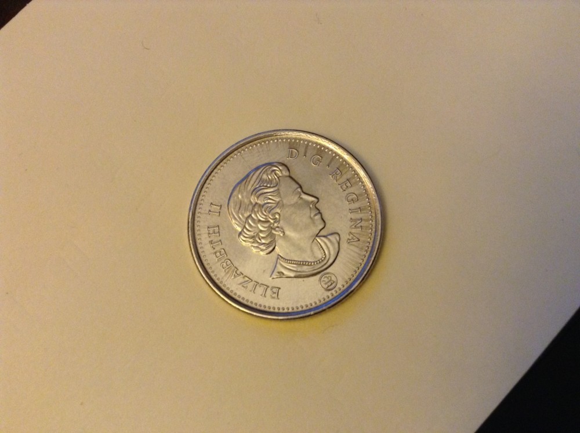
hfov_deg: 55.4
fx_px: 552
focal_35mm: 33
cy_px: 216
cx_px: 290
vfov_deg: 42.8
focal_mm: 3.3
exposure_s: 1/24
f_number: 2.4
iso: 160
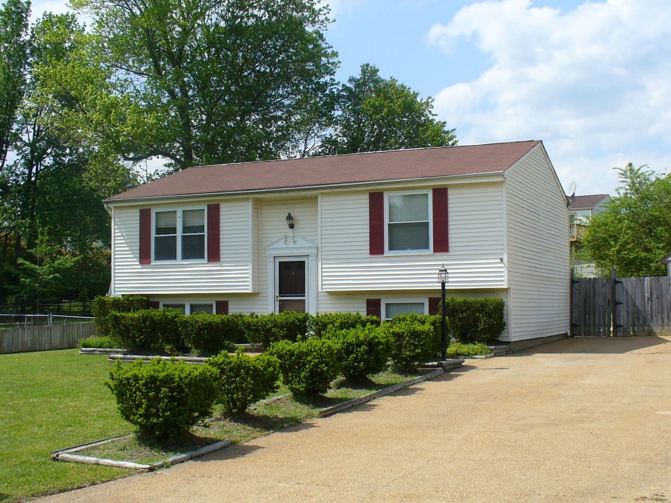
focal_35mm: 46
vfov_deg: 31.5
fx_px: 892
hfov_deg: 41.2
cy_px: 252
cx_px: 336
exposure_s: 1/320
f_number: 5.6
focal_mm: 6.1
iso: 80
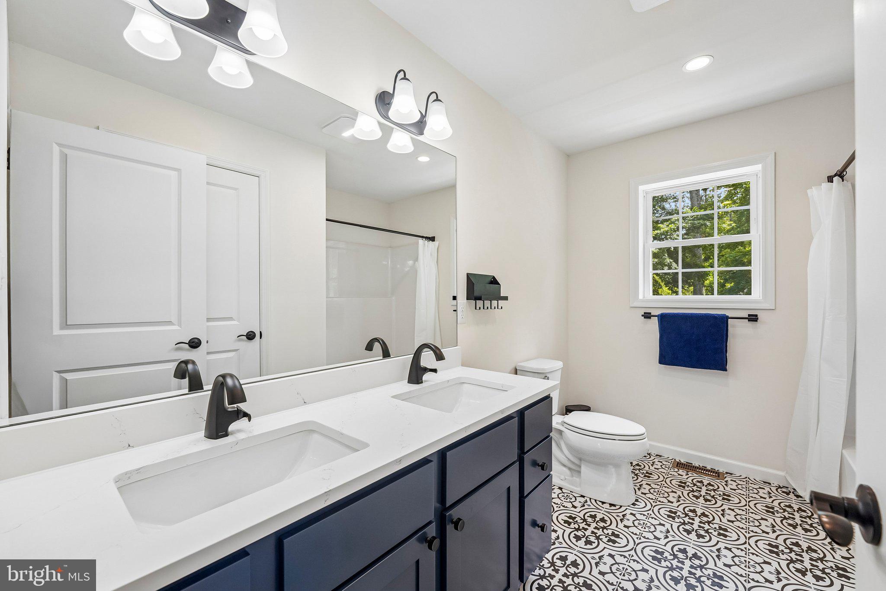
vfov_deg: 81.2
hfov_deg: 104.3
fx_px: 345
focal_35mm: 14
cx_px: 443
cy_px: 296
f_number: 8
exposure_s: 1/60
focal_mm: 14
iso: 500
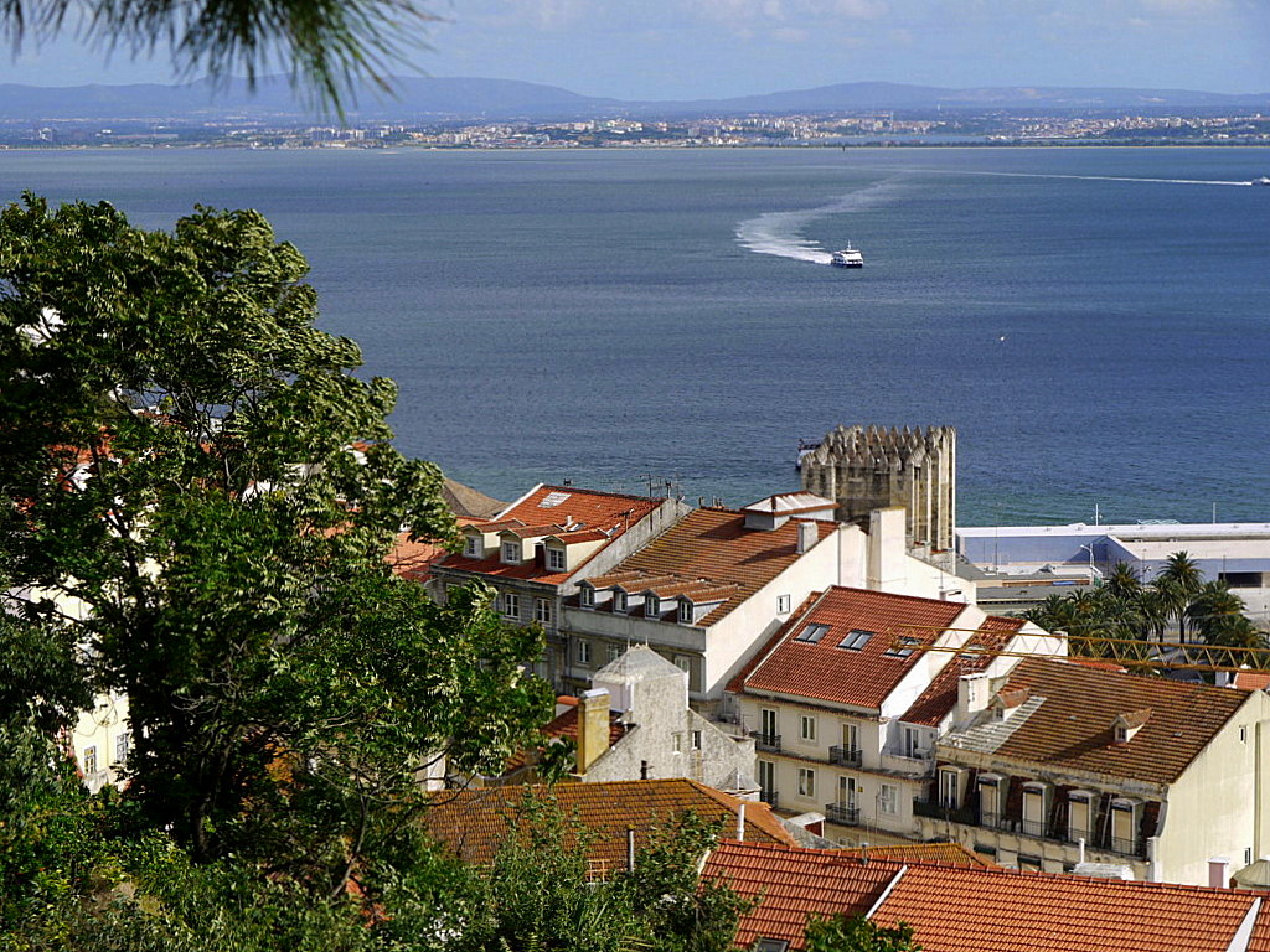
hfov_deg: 21.8
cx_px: 635
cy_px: 476
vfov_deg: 16.4
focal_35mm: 90
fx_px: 3302
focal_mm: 45
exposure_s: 1/320
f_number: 8
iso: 100
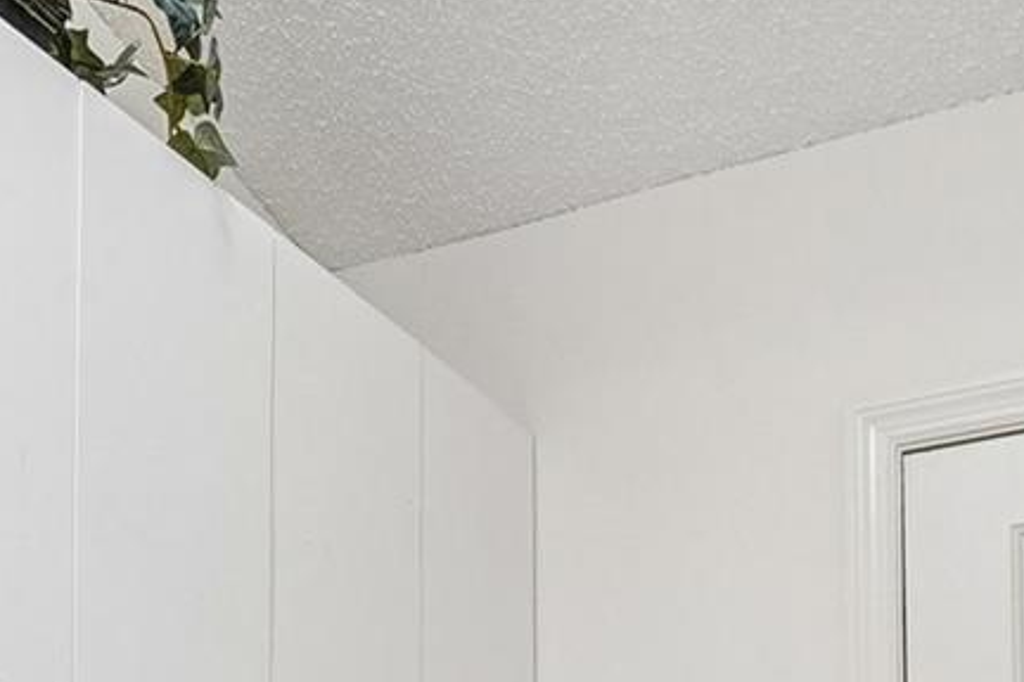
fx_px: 1792
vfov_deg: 17.9
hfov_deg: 31.9
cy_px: 1167
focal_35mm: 63
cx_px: 450
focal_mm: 17
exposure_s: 1/4
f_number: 8
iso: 400
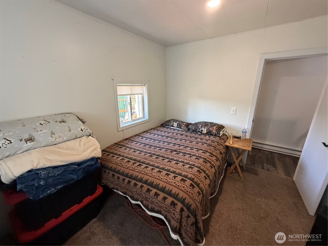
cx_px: 164
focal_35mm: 14
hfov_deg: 102.1
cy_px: 123
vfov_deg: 85.7
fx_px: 133
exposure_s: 1/120
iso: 640
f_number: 2.2
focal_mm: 2.22
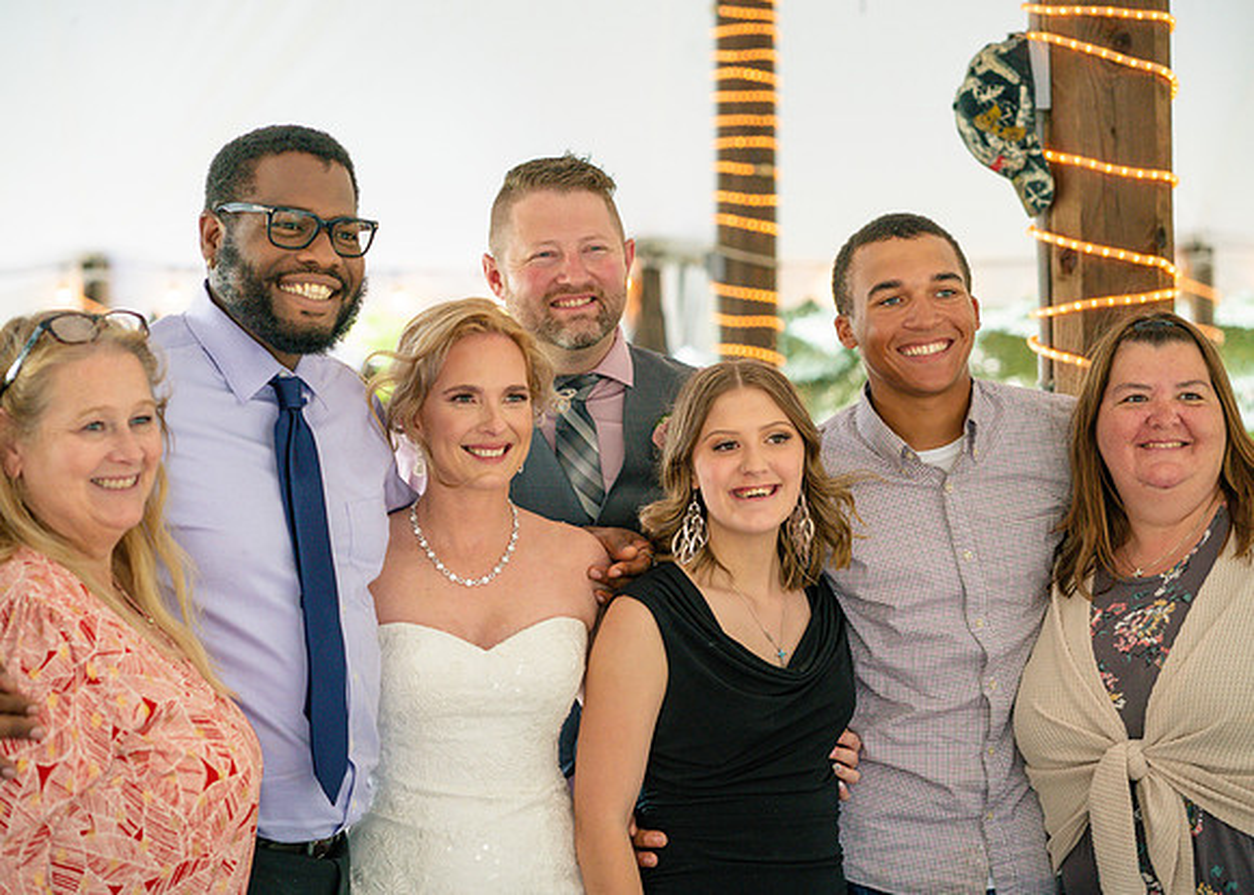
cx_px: 583
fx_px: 3170
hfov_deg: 22.4
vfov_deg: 16.1
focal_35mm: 89
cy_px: 448
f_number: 4
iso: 2500
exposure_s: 1/160
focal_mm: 85
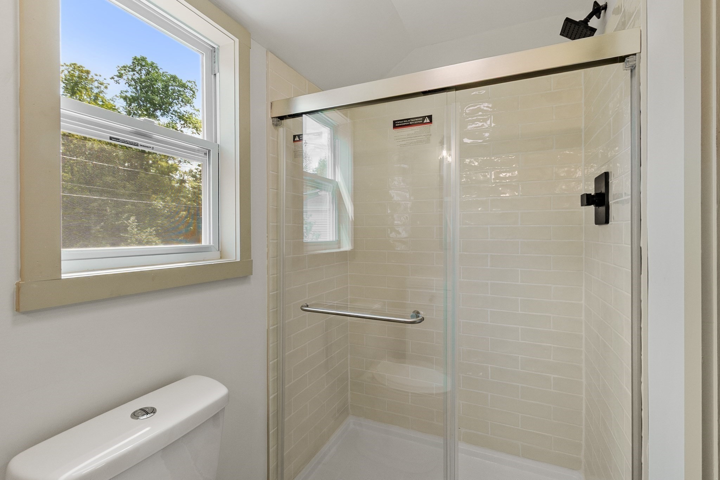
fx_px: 300
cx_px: 360
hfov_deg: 100.4
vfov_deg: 77.3
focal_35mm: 15
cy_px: 240
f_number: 7.1
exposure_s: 1/13
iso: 400
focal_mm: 10
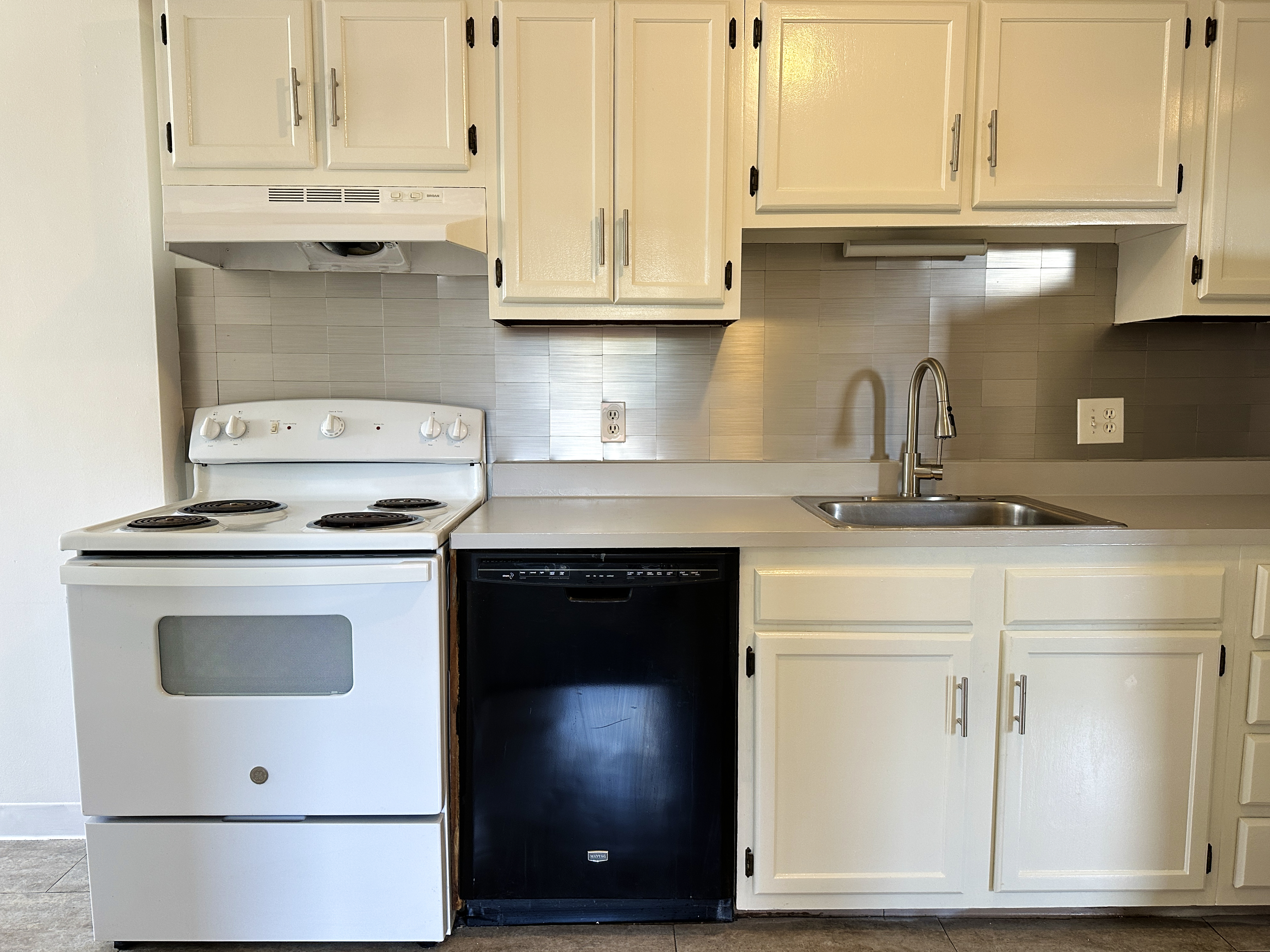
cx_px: 635
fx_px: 881
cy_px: 476
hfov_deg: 71.6
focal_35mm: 24
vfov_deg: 56.8
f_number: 1.78
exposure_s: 1/120
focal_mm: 6.86
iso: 200
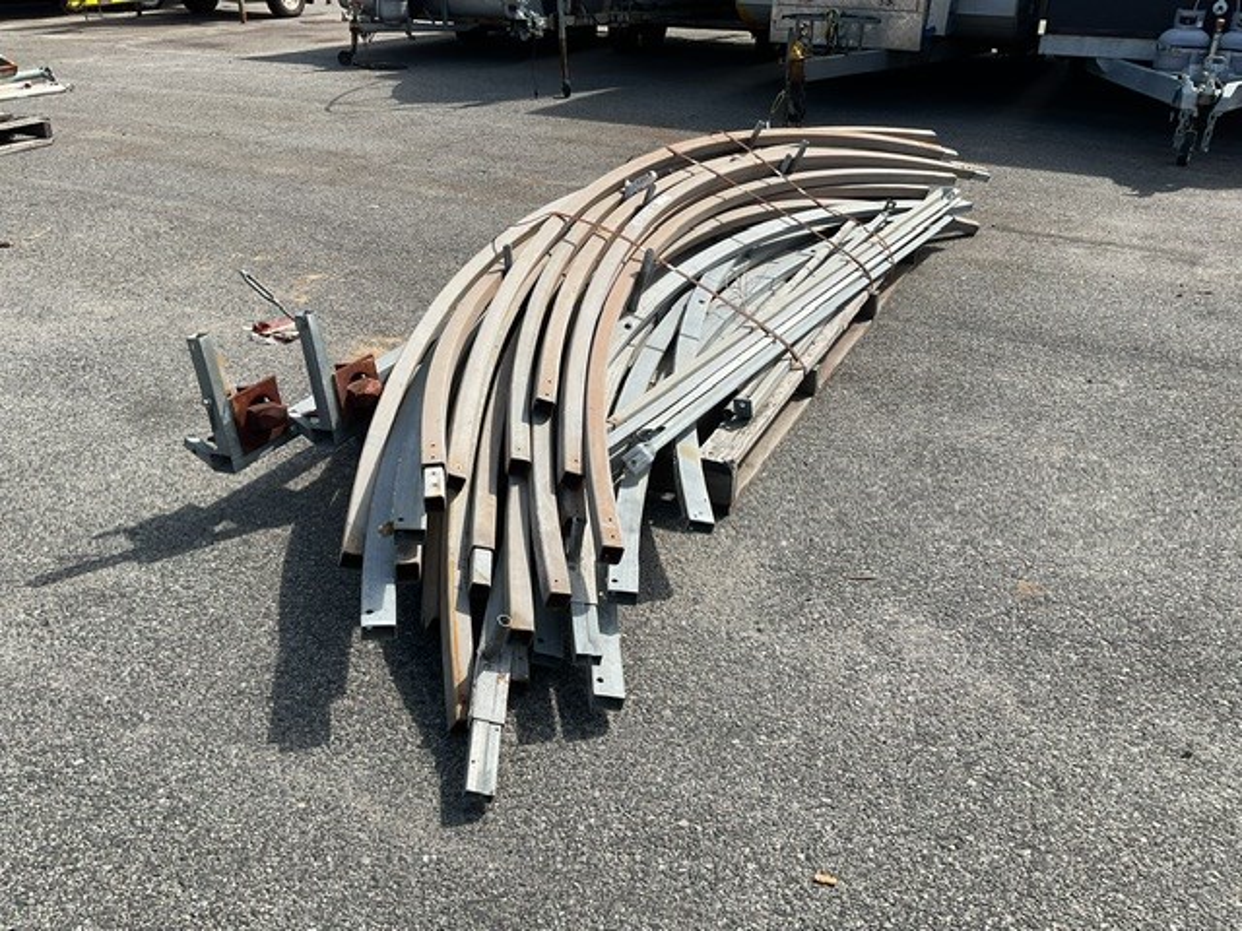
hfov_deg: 61.7
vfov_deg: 48.2
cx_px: 621
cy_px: 466
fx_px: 1041
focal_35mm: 29
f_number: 1.8
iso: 16
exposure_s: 1/1984
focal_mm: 3
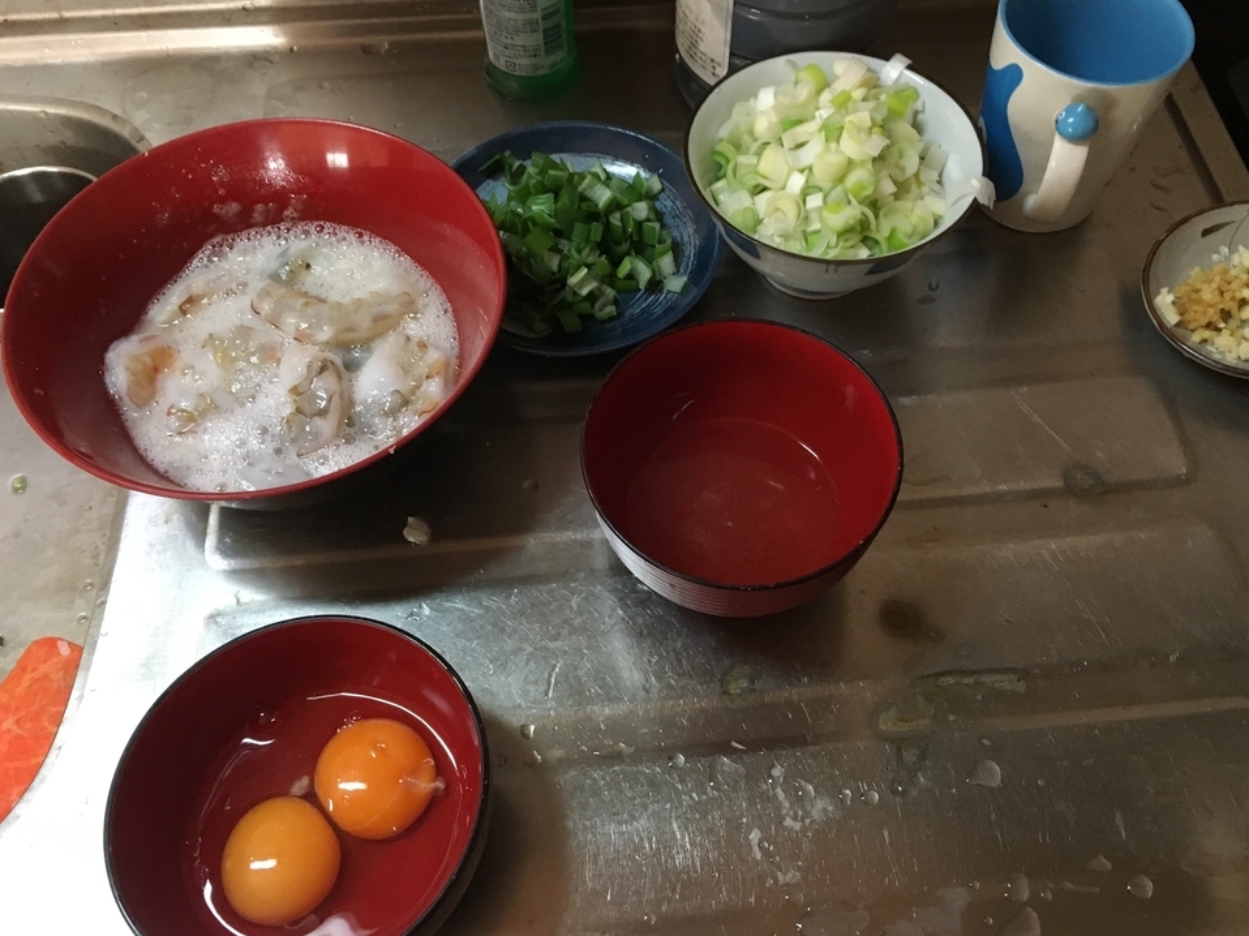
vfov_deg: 45.4
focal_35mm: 31
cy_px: 469
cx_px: 660
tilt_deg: -60.5
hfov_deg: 58.3
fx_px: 1118
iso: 200
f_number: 2.2
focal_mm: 4.15
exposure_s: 1/30
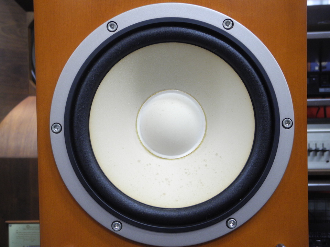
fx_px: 362
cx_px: 165
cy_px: 124
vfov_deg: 37.7
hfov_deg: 49.0
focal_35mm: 38
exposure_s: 1/24.2
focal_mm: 8.1
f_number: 3.2
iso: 400
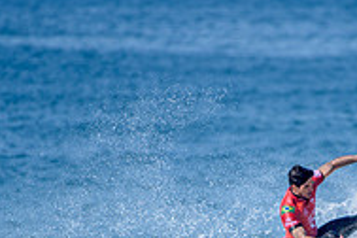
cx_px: 274
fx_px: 15211
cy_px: 286
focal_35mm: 1534
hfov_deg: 1.3
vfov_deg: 0.9
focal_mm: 500
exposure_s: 1/2000
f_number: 5.6
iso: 160
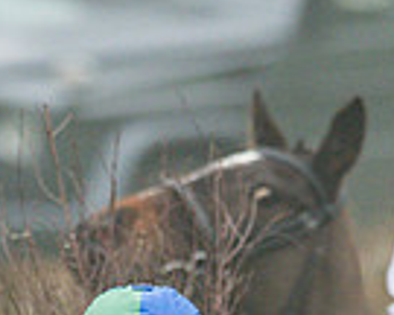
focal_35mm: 3164
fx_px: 36895
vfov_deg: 0.5
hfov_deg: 0.6
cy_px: 546
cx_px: -13
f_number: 5
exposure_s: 1/1250
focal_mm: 400
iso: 800
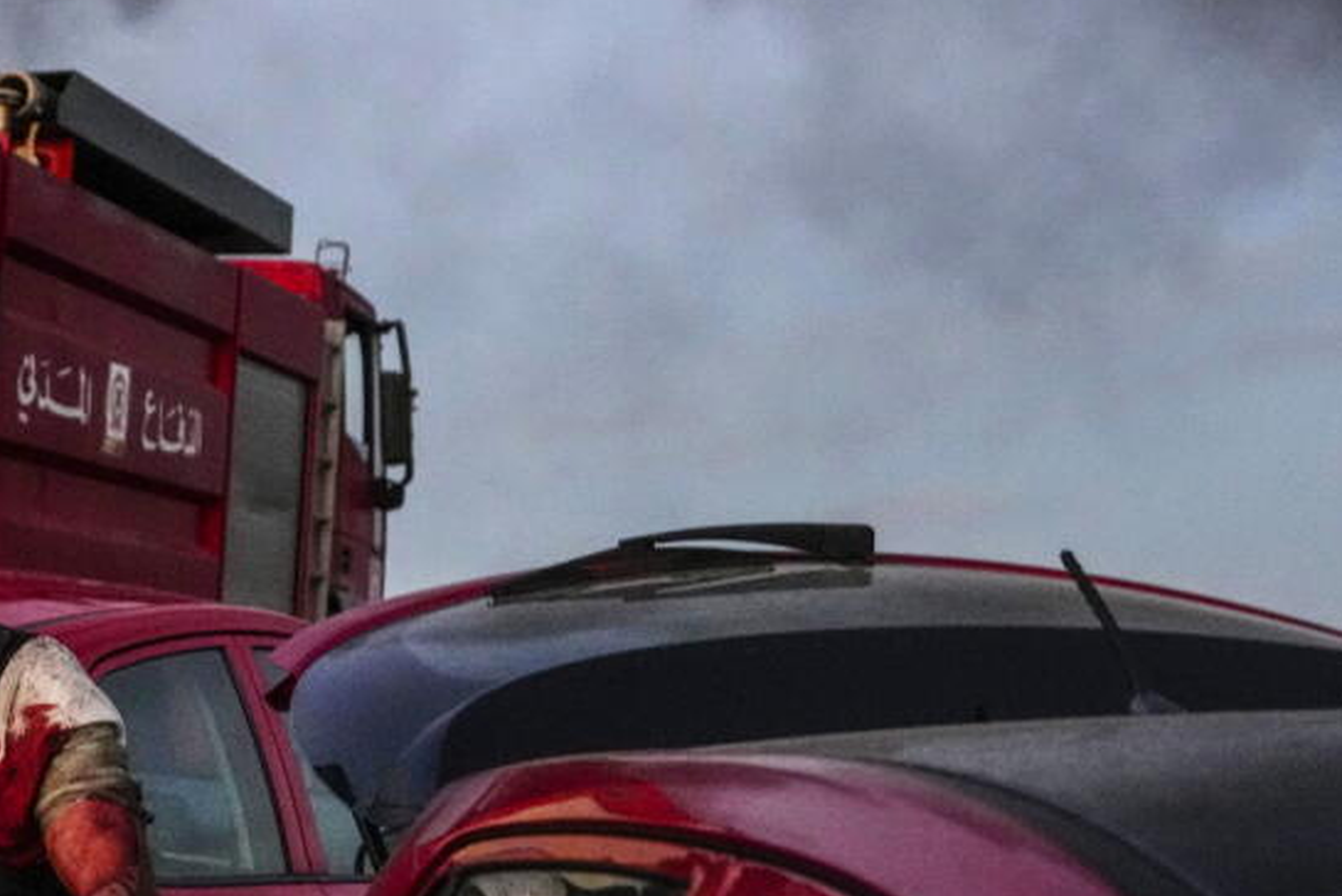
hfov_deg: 24.6
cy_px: 414
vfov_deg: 17.7
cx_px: -121
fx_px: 2872
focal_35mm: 77
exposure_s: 1/200
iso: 6400
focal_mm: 35
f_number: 3.5
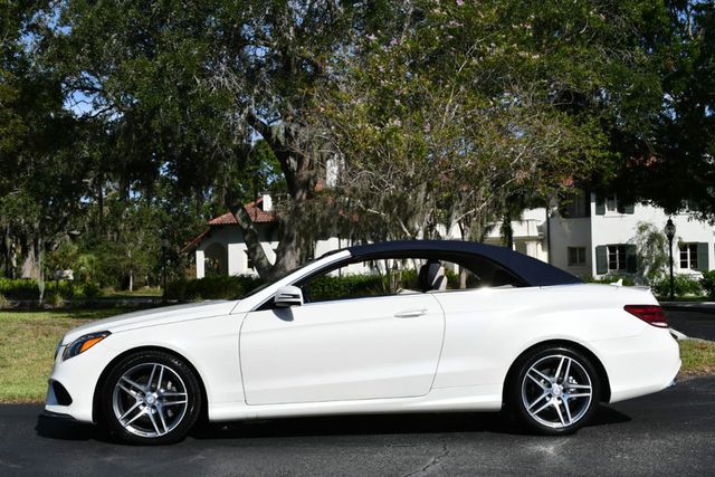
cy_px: 238
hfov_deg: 42.7
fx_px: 914
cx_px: 358
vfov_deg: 29.3
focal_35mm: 46
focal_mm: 23
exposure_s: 1/400
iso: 100
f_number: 10
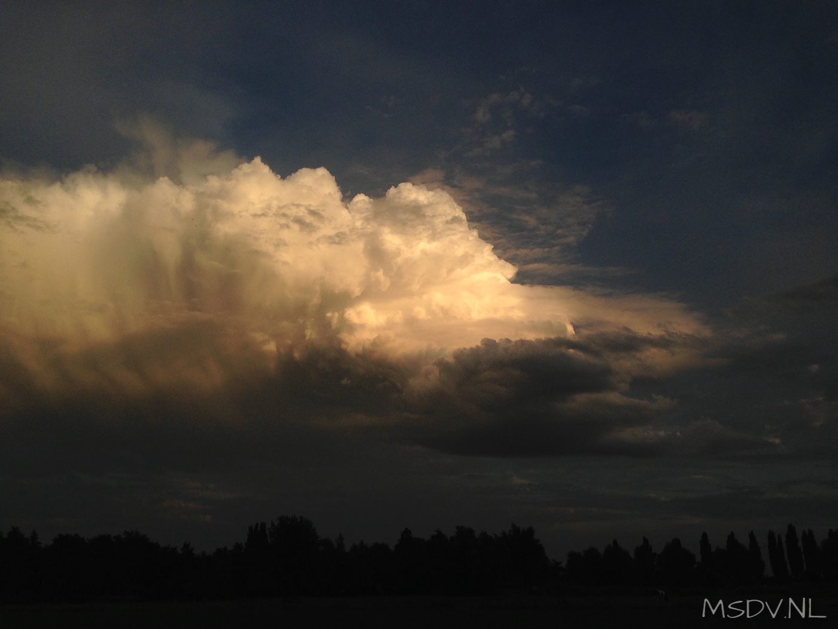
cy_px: 314
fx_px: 799
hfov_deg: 55.4
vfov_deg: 42.9
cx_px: 419
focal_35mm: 33
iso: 50
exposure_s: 1/2088
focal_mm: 4.13
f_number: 2.4
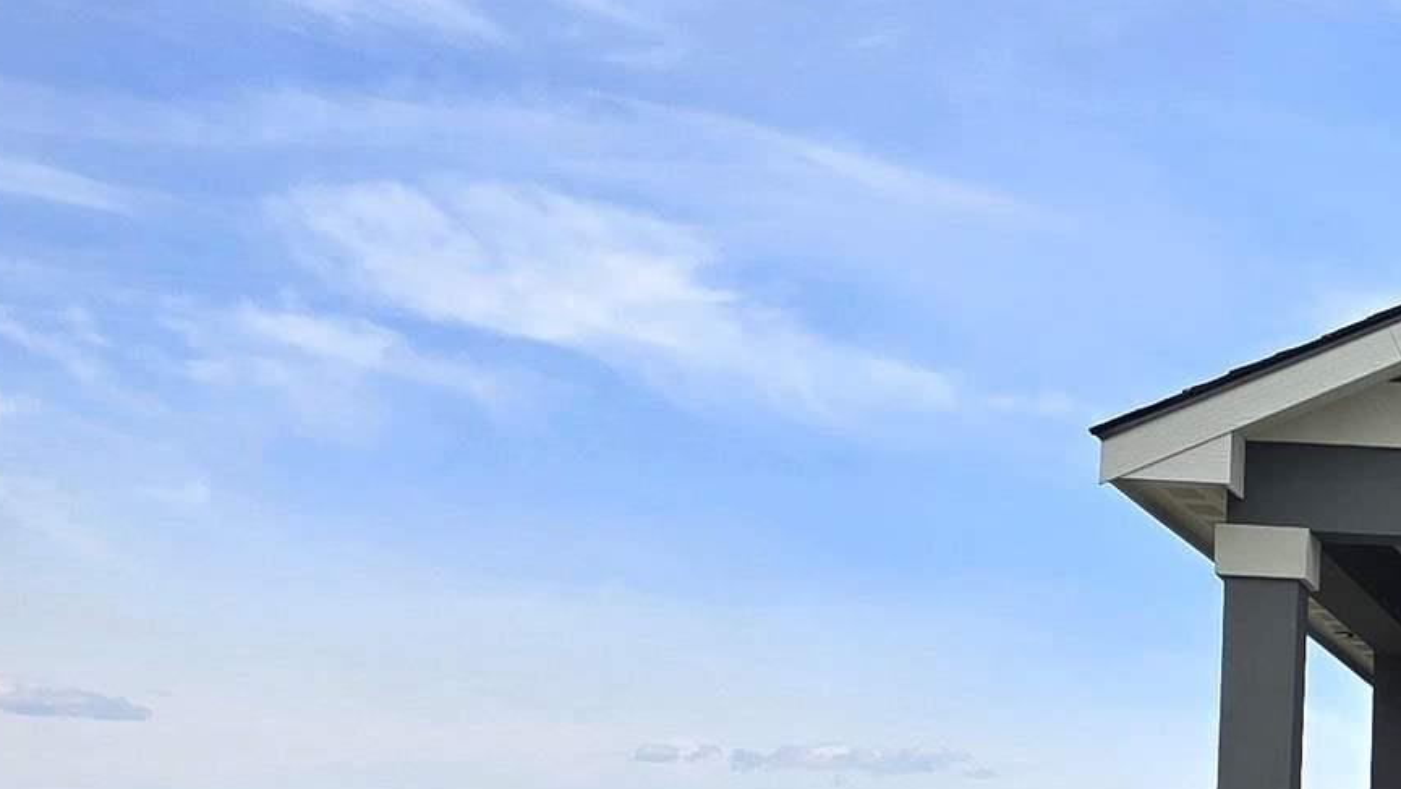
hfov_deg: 18.9
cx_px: 2465
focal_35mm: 89
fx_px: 3307
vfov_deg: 13.3
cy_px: 930
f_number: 1.7
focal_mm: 6.3
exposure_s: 1/588
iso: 12
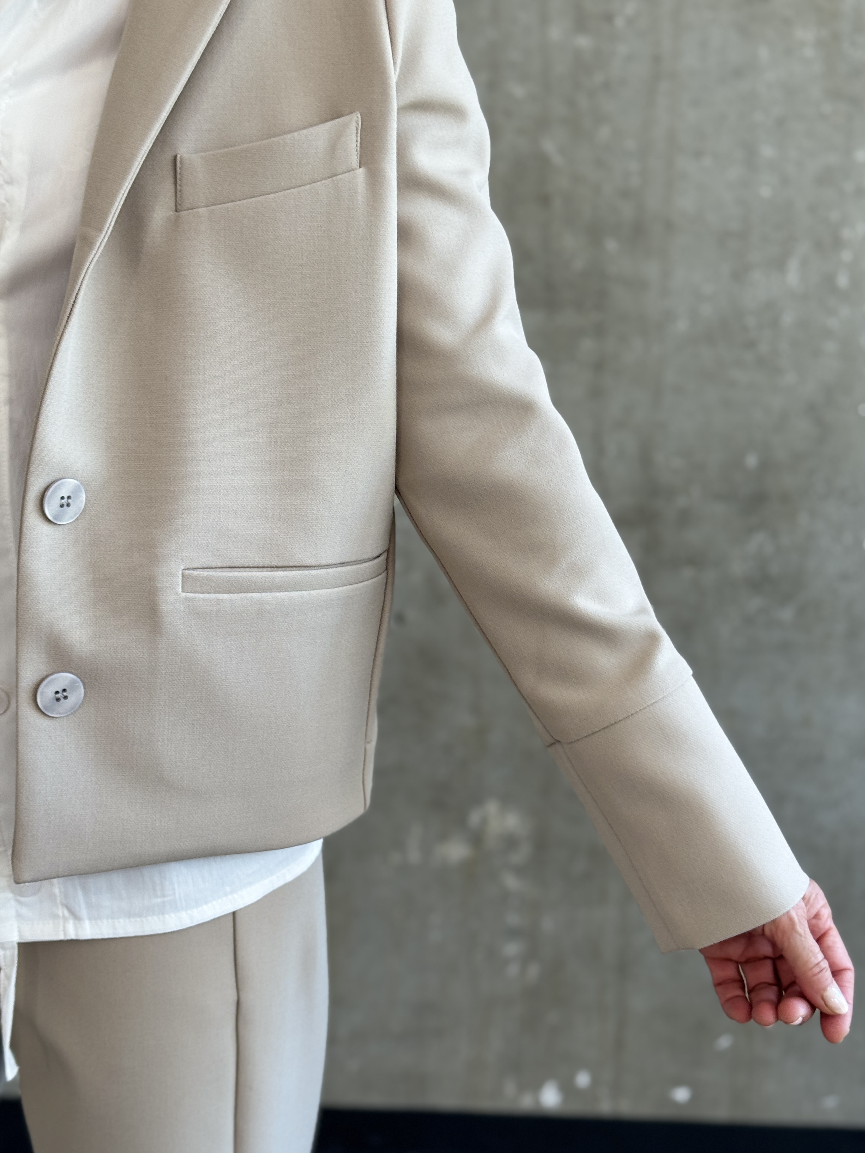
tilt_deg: -11.1
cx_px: 450
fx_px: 1766
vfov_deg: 36.2
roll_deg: -1.6
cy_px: 582
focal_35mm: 53
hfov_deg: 27.5
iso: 64
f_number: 1.78
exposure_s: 1/100
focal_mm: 6.76
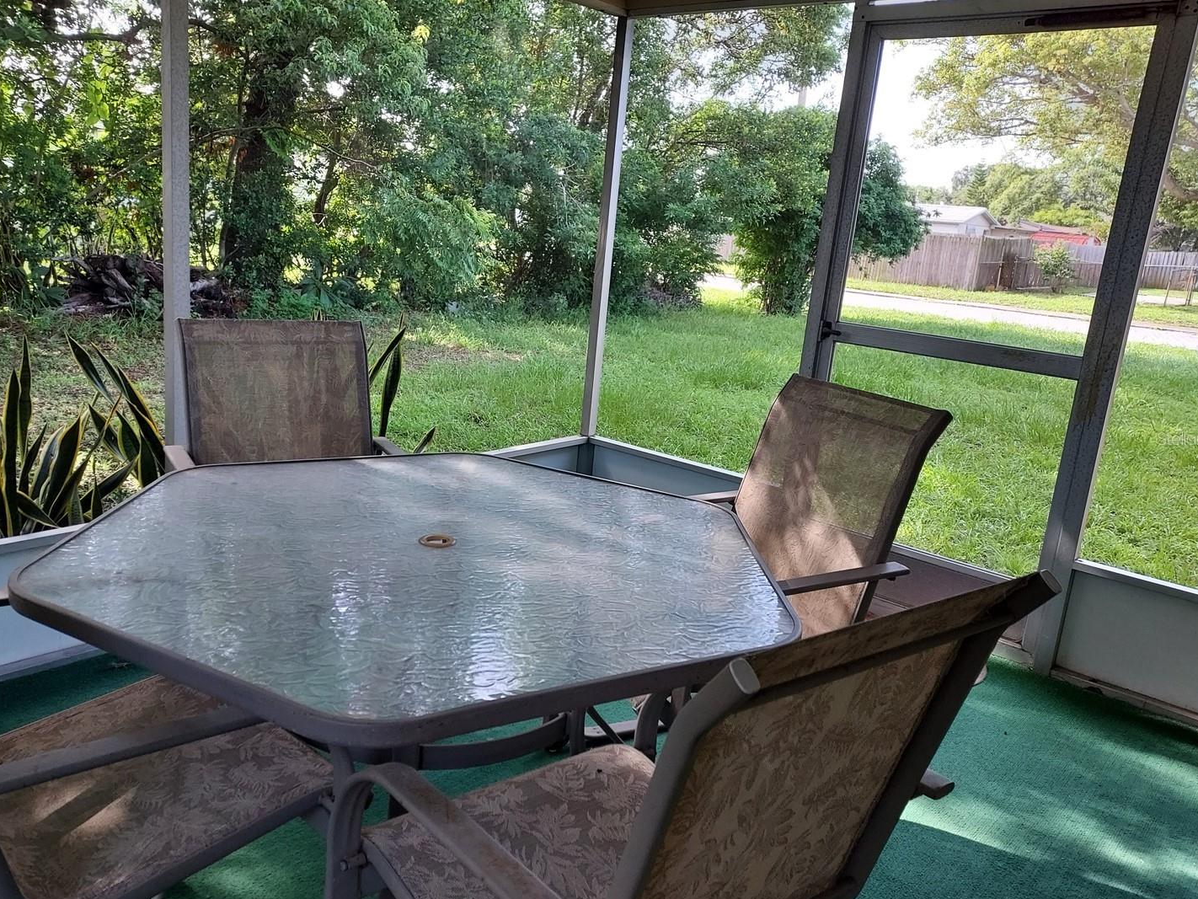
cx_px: 563
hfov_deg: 65.3
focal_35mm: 27
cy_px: 438
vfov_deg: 51.4
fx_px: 935
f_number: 1.8
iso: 80
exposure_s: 1/60
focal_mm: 4.6
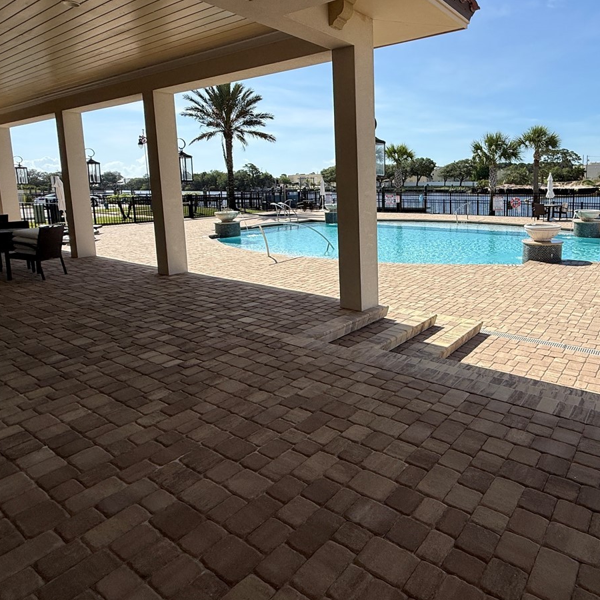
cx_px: 419
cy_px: 239
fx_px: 431
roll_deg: -0.2
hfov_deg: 66.9
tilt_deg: -7.6
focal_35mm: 22
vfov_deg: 68.9
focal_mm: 2.22
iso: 50
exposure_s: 1/3289
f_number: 2.2
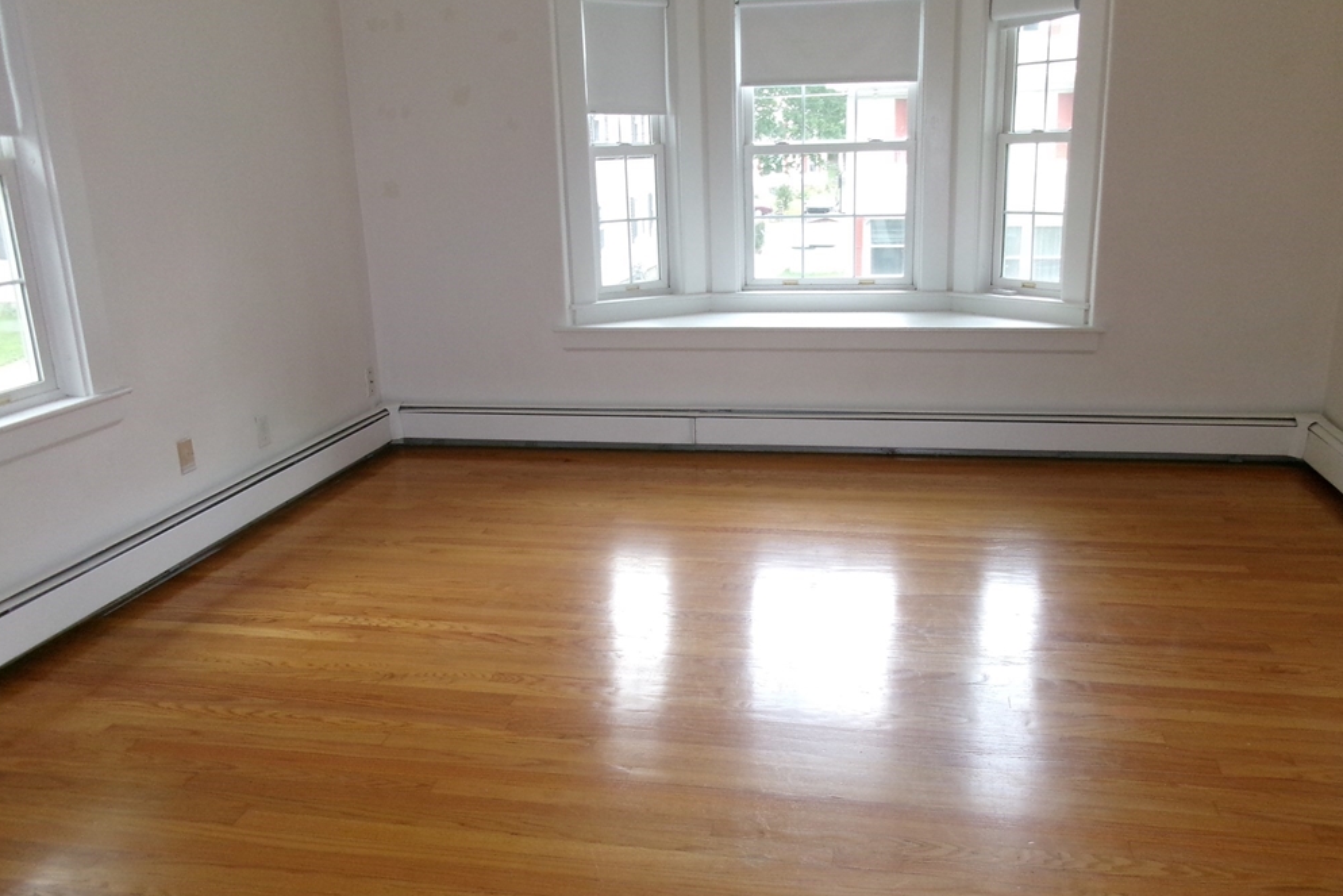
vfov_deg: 43.6
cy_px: 472
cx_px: 685
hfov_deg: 61.9
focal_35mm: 30
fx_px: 1119
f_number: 3.9
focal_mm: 5.1
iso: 350
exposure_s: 1/34
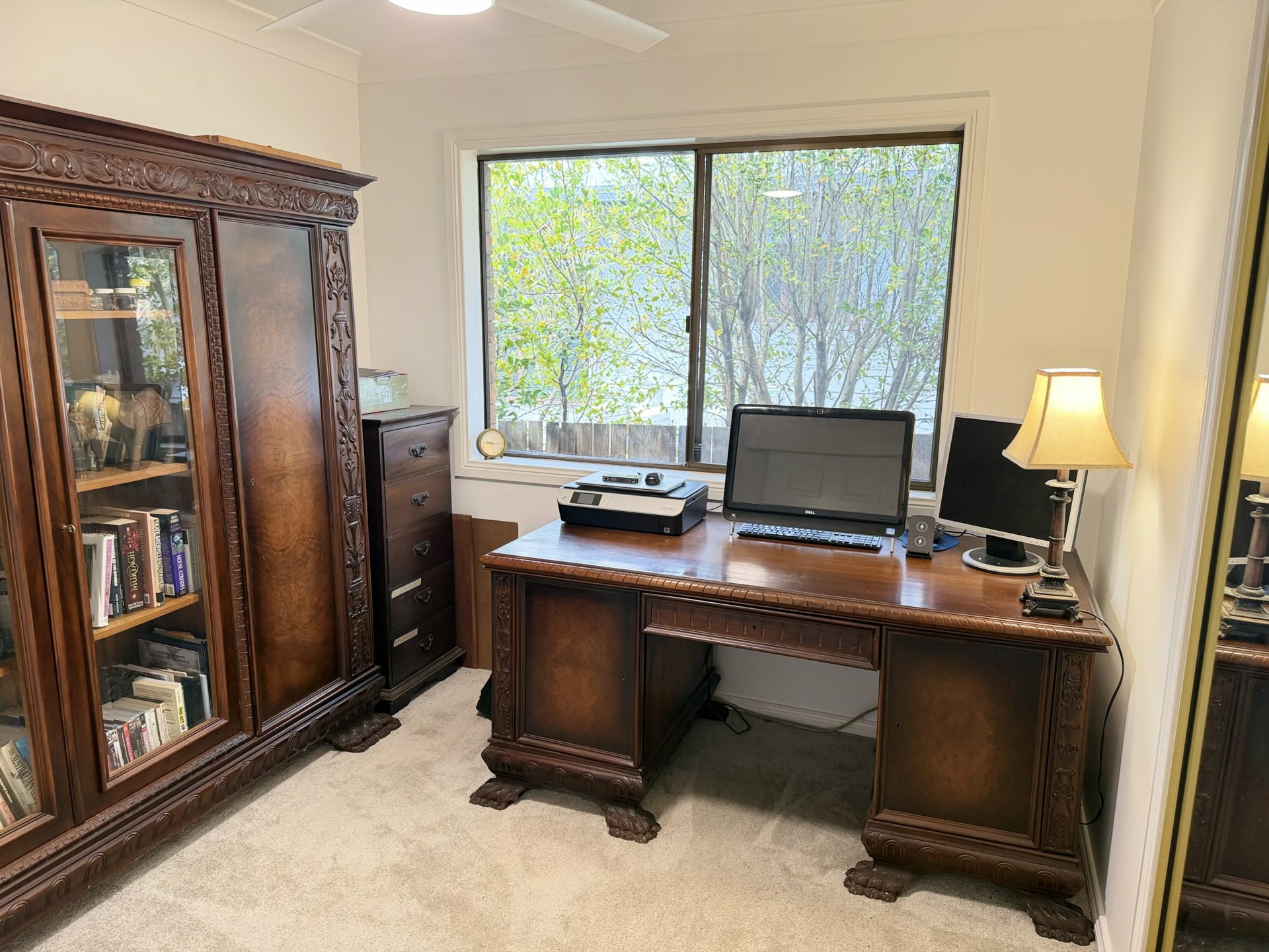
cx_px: 634
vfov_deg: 56.8
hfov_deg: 71.6
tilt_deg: -10.8
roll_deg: -0.8
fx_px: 880
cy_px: 476
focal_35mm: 24
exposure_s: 1/50
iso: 160
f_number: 1.78
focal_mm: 6.76
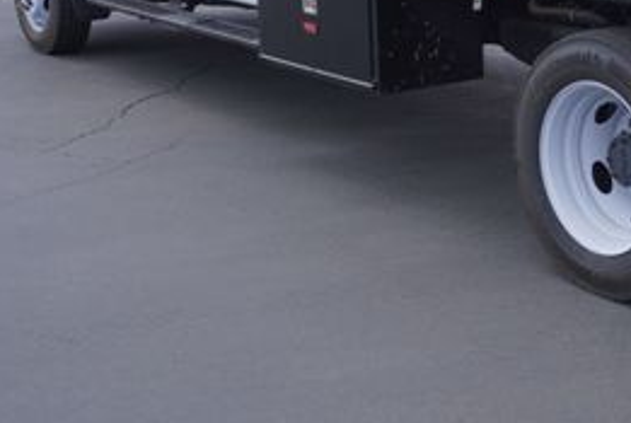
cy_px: 17
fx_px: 1356
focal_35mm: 77
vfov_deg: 17.4
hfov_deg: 24.9
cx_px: 633
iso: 100
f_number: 8
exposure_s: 1/125
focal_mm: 21
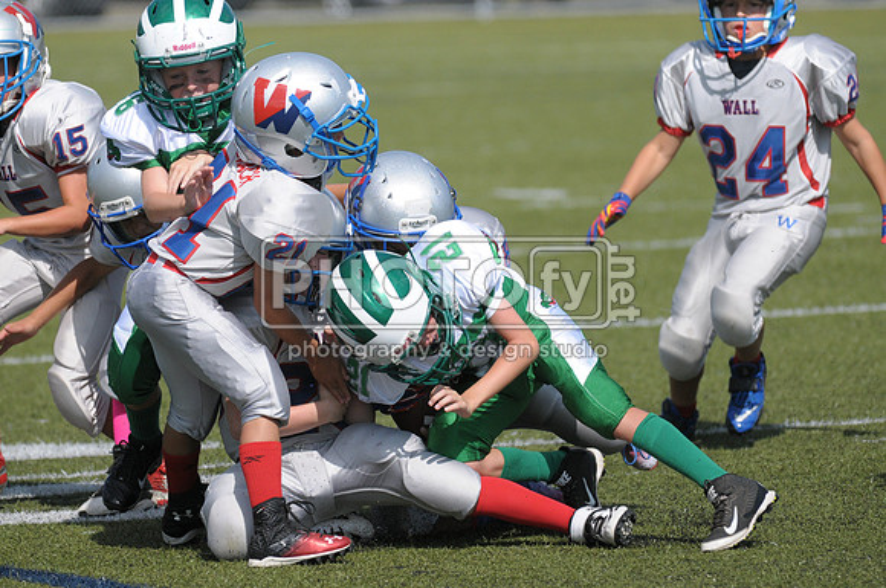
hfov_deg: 6.3
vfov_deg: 4.2
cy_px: 294
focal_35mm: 330
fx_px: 8110
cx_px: 443
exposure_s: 1/6400
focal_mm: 220
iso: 640
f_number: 4
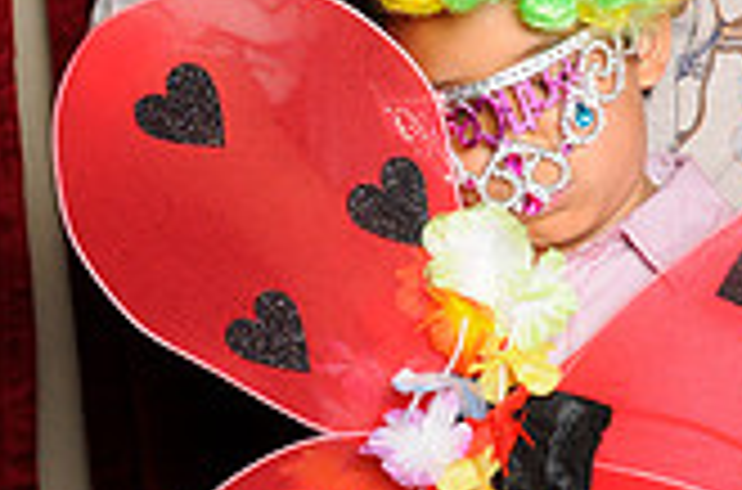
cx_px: 1142
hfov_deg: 13.1
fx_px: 3042
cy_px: -196
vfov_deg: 9.0
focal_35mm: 148
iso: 400
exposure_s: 1/60
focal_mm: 28
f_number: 8
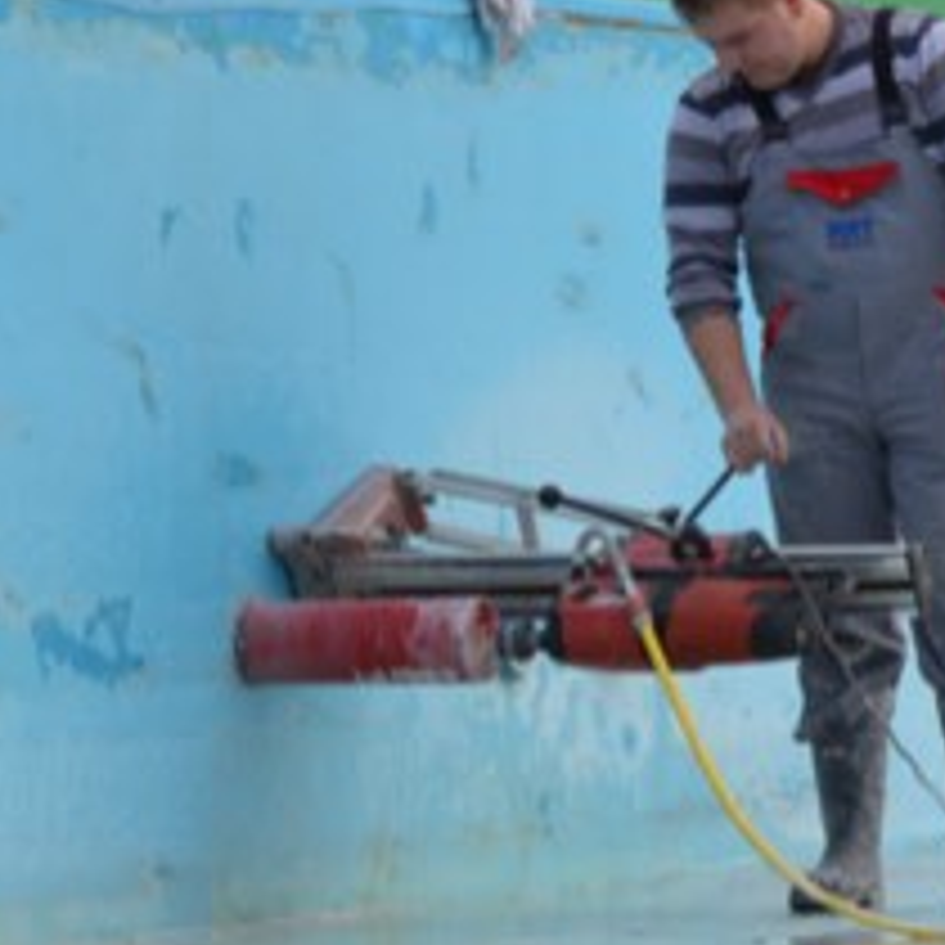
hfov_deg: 5.1
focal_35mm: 338
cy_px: 644
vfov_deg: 5.2
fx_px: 10439
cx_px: 2020
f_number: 7.1
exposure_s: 1/200
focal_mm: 62
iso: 100
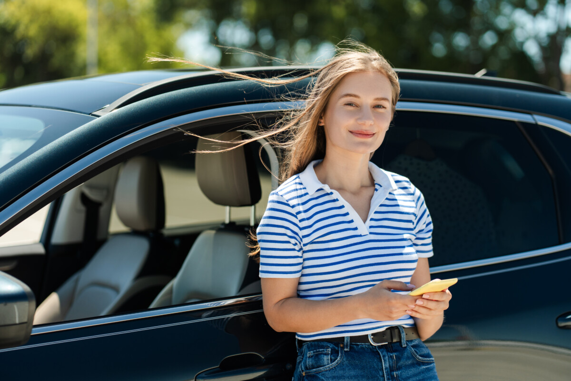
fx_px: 1348
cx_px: 286
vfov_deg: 16.1
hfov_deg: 23.9
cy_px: 190
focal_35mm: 85
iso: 160
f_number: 2.5
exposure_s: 1/640
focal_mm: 85
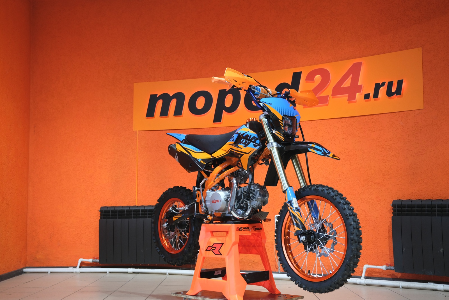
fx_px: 549
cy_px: 150
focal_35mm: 44
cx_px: 224
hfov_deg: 44.5
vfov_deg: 30.5
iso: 1000
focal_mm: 29.2
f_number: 4
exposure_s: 1/60
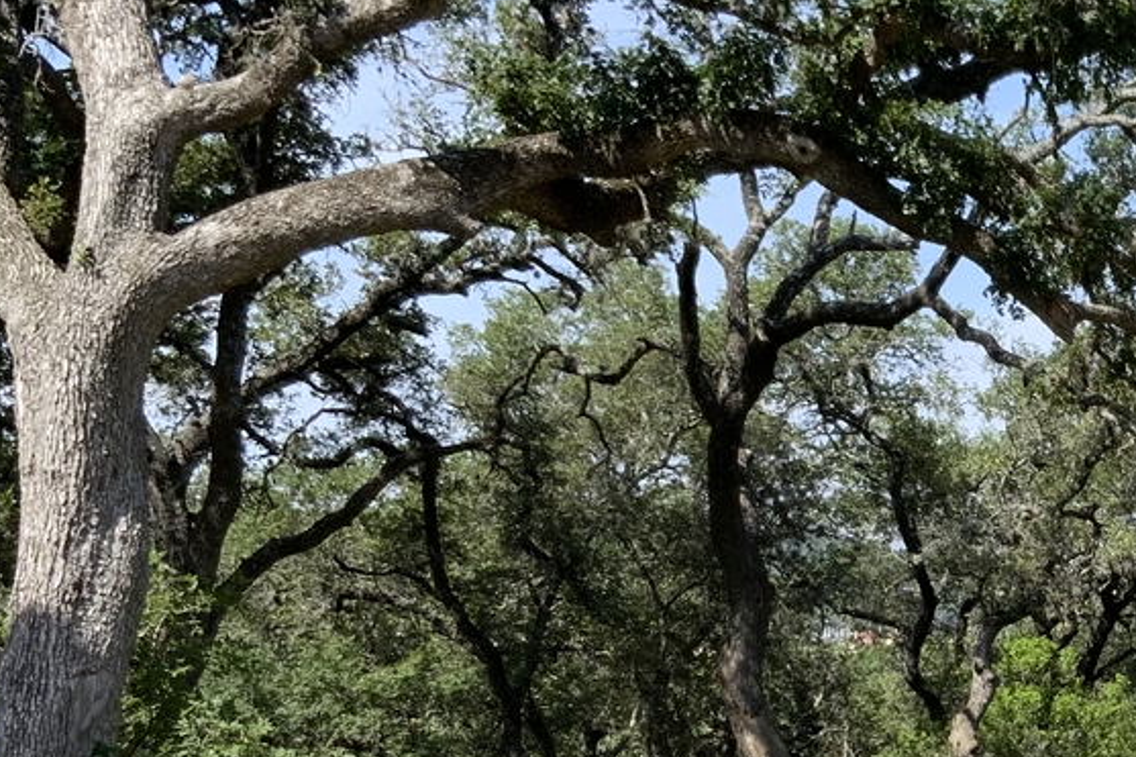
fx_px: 2460
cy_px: 824
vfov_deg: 16.9
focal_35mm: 78
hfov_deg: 24.7
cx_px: 1148
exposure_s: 1/1015
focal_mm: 3
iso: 16
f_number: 1.8
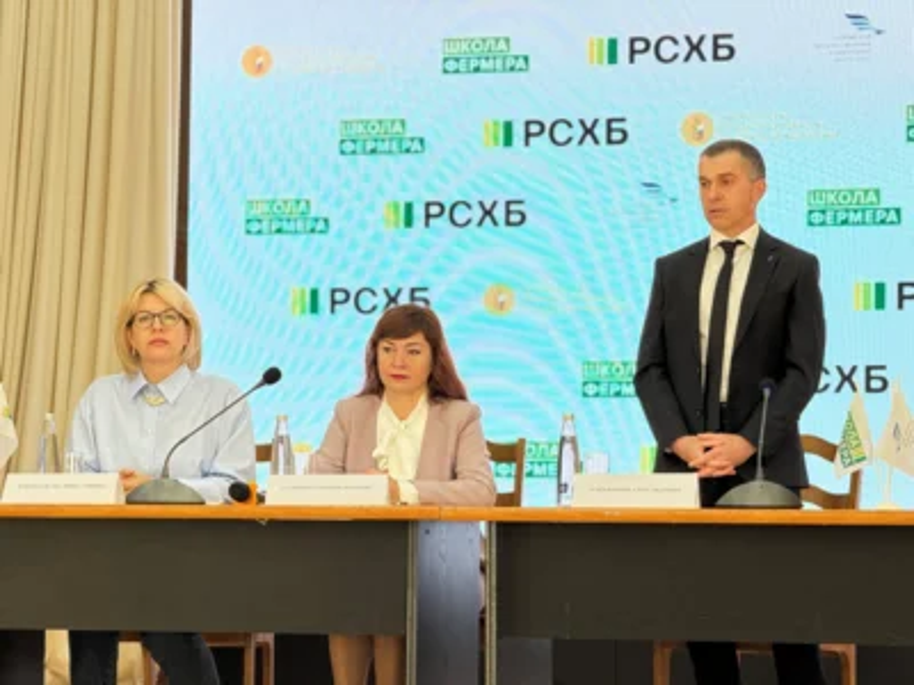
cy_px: 342
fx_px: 3168
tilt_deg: +4.1
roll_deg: -0.6
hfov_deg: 16.4
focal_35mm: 120
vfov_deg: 12.3
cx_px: 457
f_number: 2.8
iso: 100
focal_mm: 15.66
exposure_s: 1/99
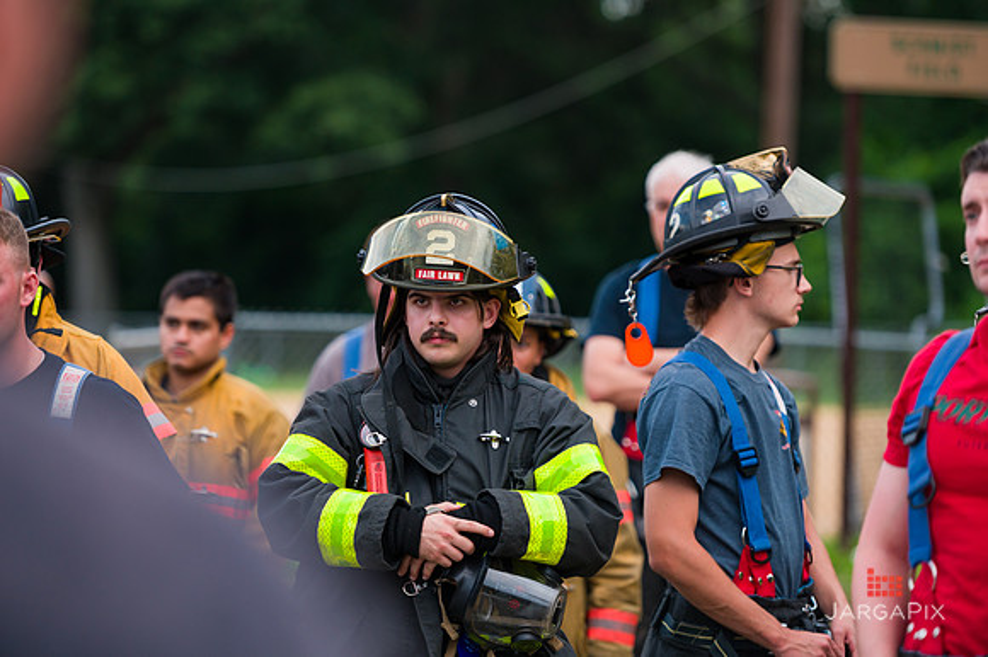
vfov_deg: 8.6
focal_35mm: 160
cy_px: 328
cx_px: 494
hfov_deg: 12.8
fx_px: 4388
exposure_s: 1/250
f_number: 3.2
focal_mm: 160
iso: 500
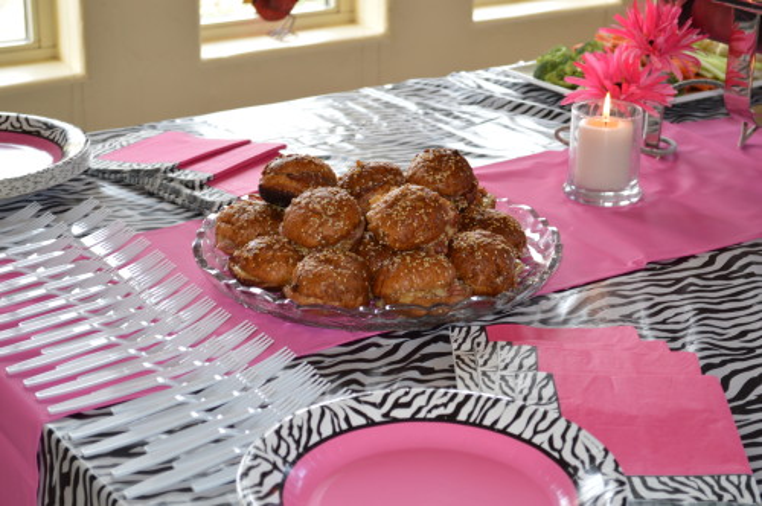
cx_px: 381
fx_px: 1459
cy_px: 253
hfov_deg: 29.3
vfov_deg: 19.7
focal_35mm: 69
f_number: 5.3
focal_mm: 46
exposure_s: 1/60
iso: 400
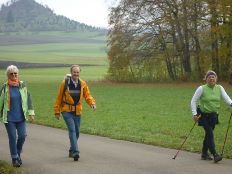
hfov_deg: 17.6
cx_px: 116
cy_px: 87
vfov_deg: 13.2
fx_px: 751
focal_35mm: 112
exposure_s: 1/200
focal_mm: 19.9
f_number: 5.8
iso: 160
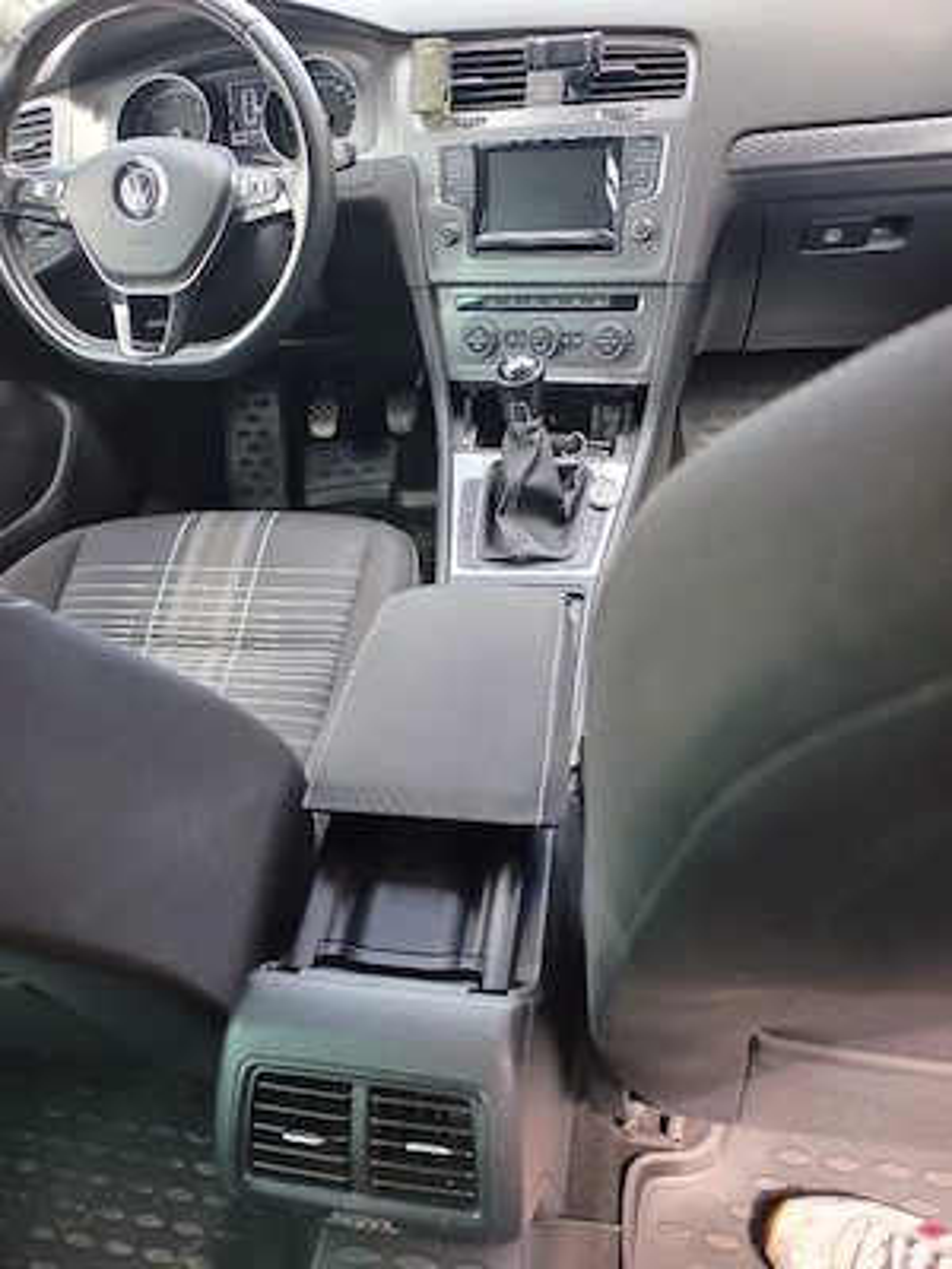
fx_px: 880
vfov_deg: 71.6
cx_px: 476
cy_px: 634
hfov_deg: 56.8
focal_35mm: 24
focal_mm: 5.89
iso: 383
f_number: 1.4
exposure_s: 1/100
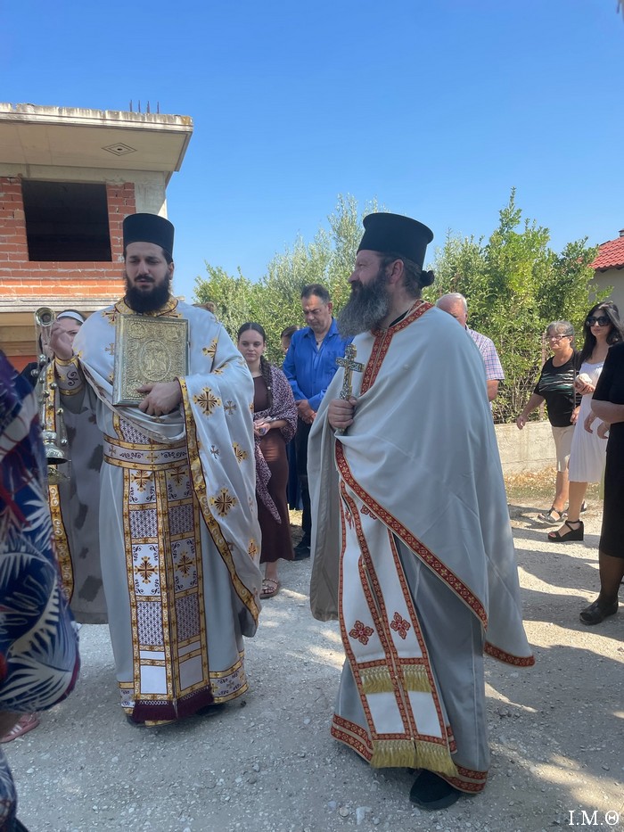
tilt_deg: -5.7
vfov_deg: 67.3
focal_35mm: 26
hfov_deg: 53.1
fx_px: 625
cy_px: 416
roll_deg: +2.4
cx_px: 312
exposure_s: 1/1511
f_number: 1.6
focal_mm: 4.2
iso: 32
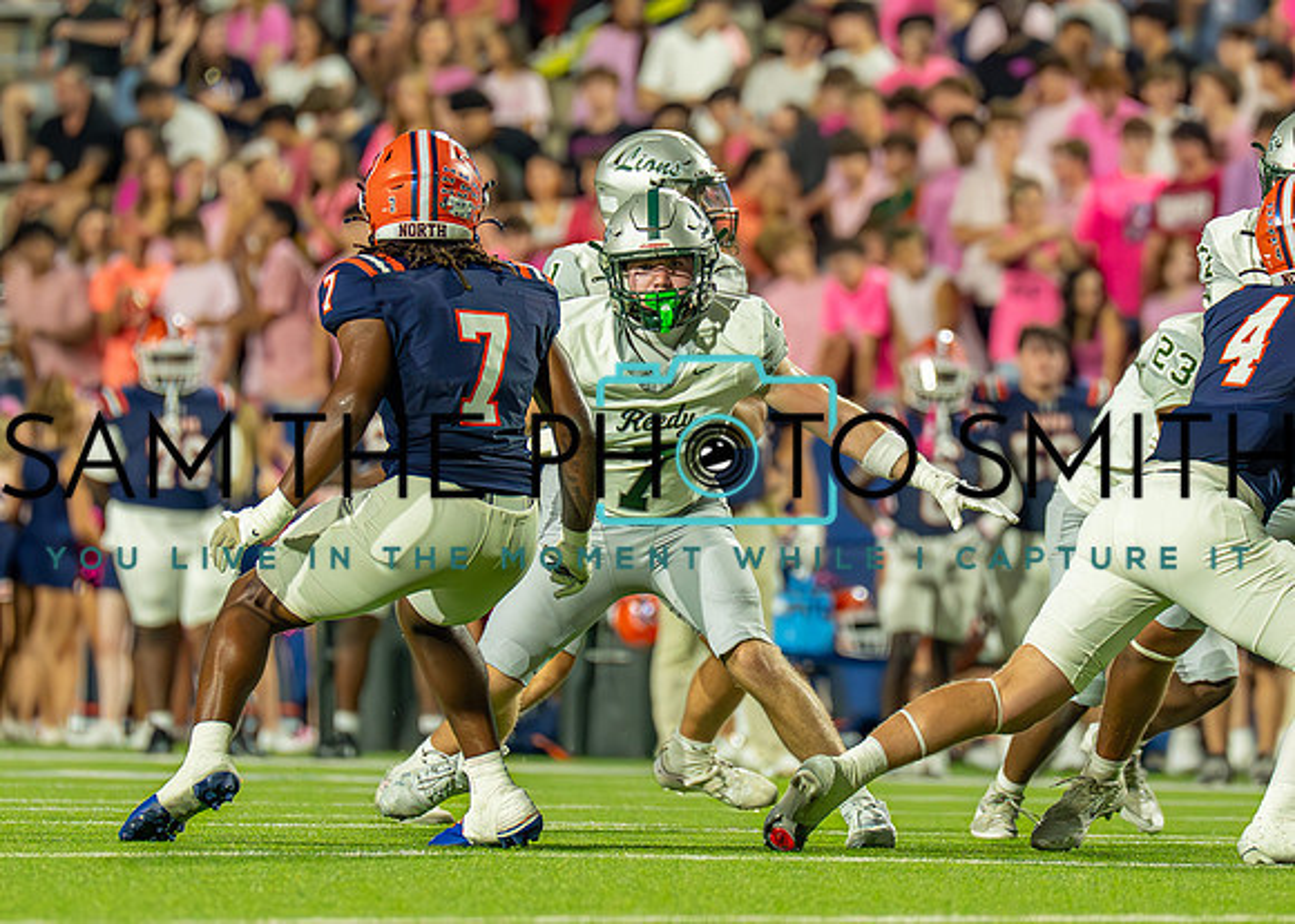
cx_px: 806
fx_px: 19742
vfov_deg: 2.7
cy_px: 449
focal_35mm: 537
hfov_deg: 3.8
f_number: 2.8
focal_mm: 200
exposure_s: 1/1600
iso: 3200
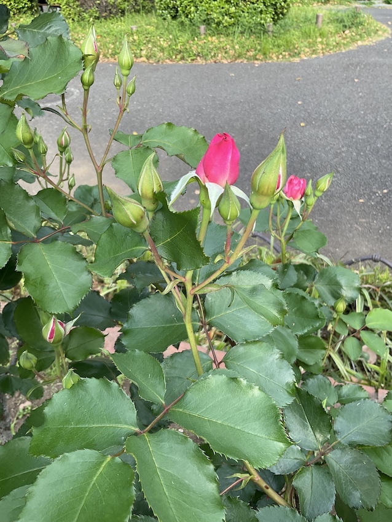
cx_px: 196
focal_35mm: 29
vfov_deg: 61.6
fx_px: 438
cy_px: 261
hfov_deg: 48.2
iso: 16
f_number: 1.8
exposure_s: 1/125
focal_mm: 3
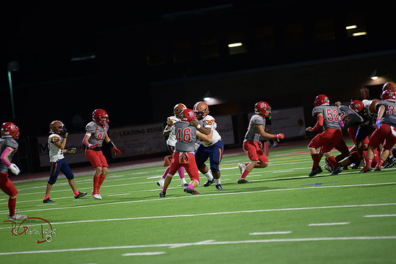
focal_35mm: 212
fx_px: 2332
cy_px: 125
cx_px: 195
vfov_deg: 6.5
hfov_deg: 9.7
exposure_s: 1/250
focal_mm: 200
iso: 1600
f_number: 2.8
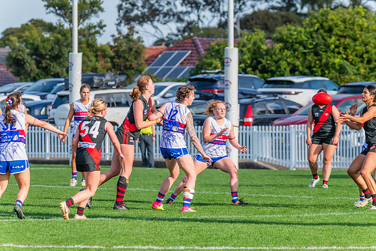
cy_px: 126
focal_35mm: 310
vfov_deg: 4.4
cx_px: 188
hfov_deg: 6.6
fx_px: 3240
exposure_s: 1/1250
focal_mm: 310
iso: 800
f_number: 9
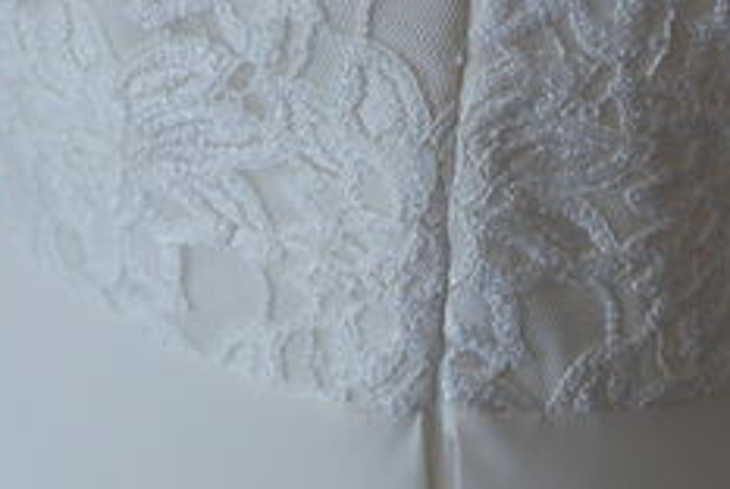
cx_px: 125
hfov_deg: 13.8
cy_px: -403
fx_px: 3008
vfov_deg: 8.9
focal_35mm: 148
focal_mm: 23
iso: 200
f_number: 4.5
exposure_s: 1/80
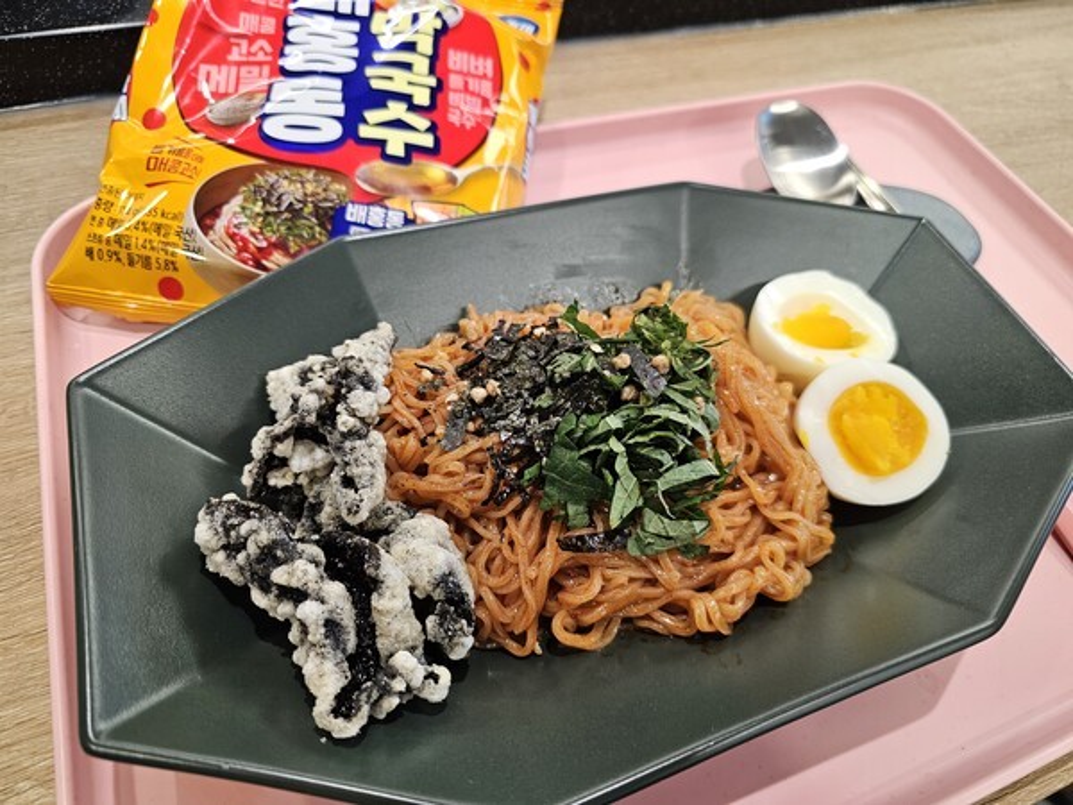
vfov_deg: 58.9
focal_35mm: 23
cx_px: 536
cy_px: 402
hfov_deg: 73.9
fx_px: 713
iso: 160
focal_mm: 6.3
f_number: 1.7
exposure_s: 1/120
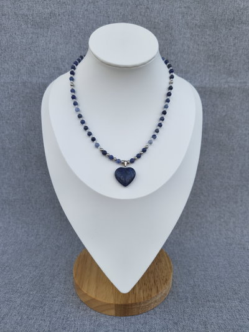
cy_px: 166
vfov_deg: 71.6
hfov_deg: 56.8
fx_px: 230
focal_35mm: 24
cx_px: 124
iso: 100
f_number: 1.8
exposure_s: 1/230
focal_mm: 5.56
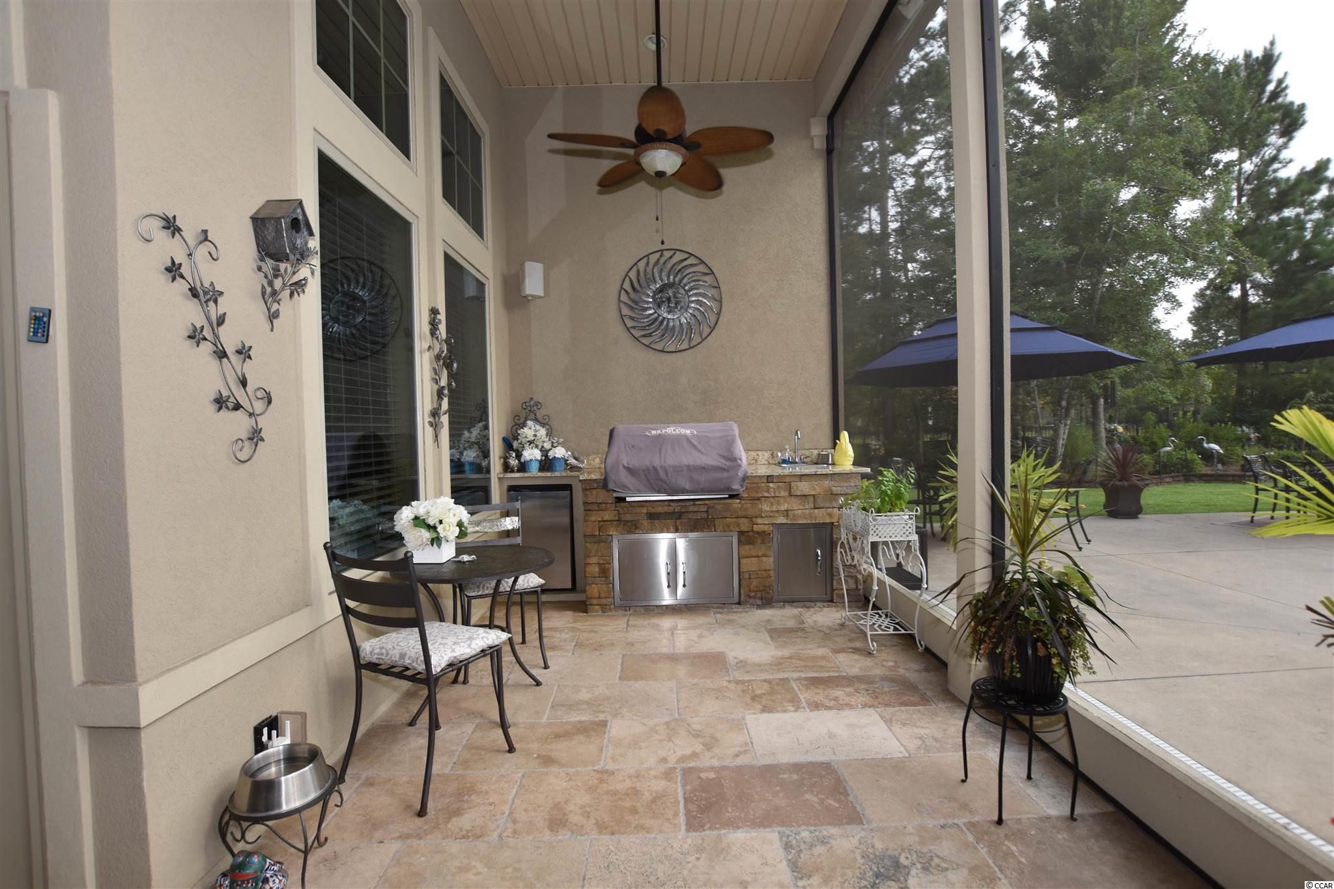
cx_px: 667
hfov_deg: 100.4
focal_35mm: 15
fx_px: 556
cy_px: 444
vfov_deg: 77.3
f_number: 5.6
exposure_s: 1/200
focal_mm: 10
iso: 125
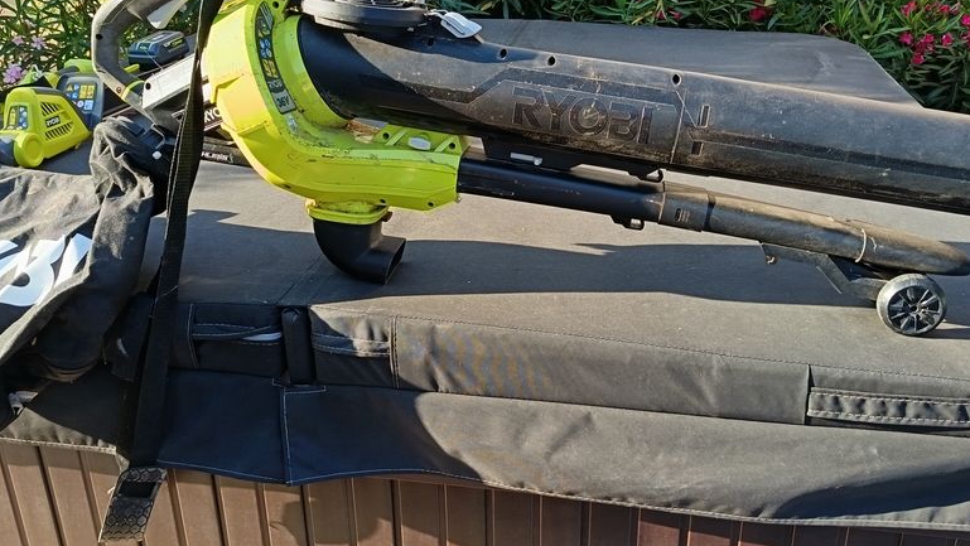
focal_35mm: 34
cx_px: 507
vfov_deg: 34.5
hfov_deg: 58.0
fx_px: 875
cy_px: 213
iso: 214
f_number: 1.75
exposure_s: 1/100
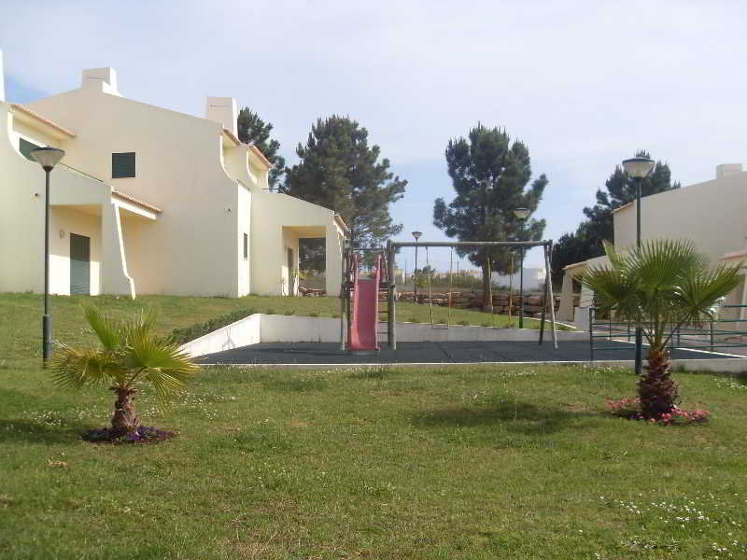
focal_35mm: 37
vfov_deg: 38.7
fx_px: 798
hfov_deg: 50.1
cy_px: 280
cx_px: 374
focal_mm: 6.3
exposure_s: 1/250
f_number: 7
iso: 80
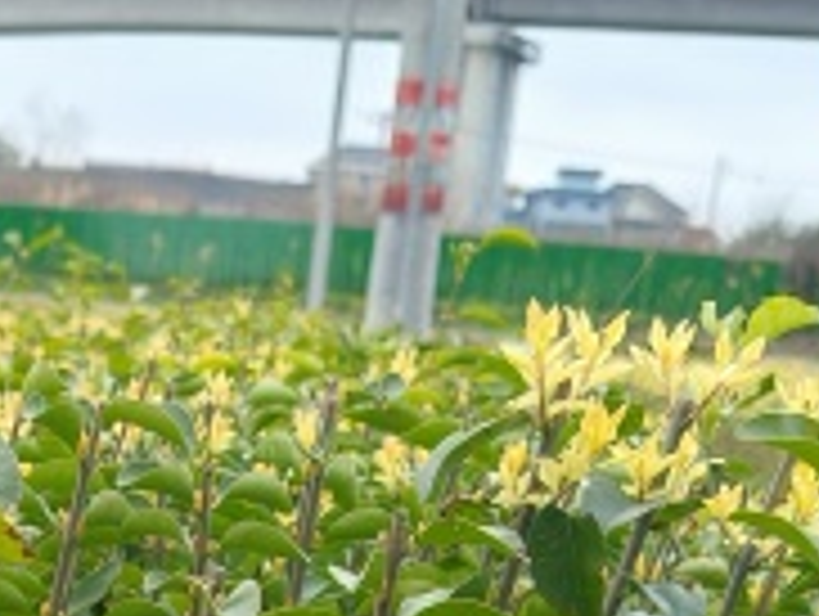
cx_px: -130
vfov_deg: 11.7
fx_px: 2701
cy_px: 1236
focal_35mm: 114
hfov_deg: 16.6
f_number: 1.8
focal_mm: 4.84
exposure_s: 1/779
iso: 80
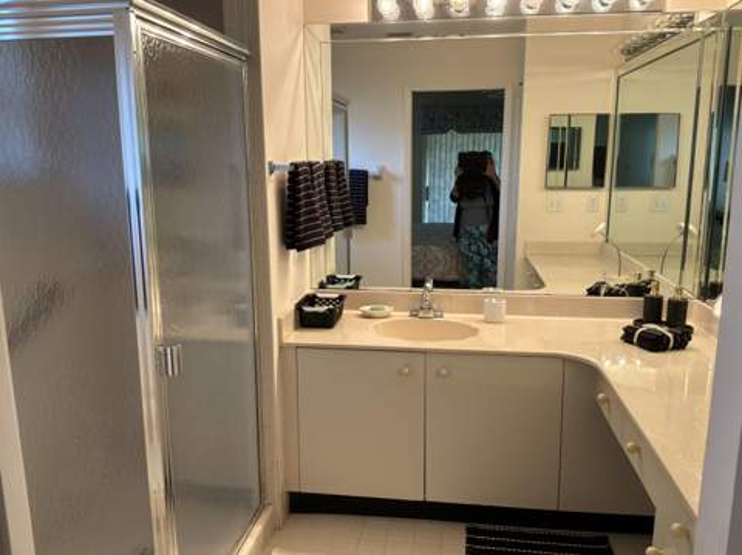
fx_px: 600
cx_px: 371
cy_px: 278
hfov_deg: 63.5
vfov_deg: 49.7
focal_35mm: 28
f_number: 1.8
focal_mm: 3
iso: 100
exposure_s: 1/60
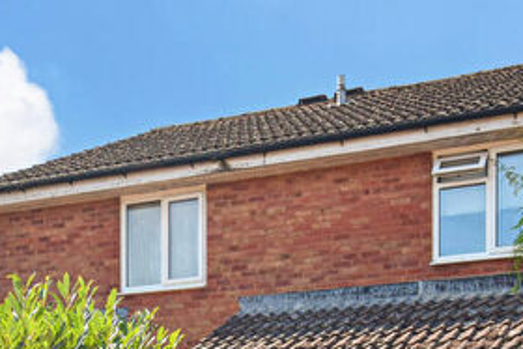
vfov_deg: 22.4
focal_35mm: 56
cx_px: 334
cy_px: 406
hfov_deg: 35.2
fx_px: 818
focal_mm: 15
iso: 180
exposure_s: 1/250
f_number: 8
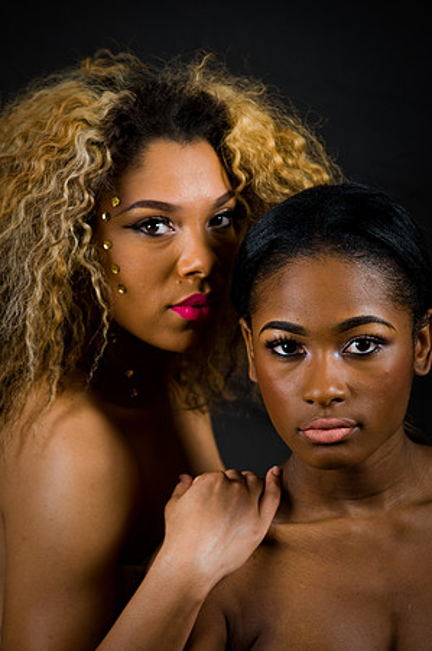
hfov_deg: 8.1
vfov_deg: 12.1
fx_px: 3067
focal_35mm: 170
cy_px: 326
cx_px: 216
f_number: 5.6
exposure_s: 1/125
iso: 200
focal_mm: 170
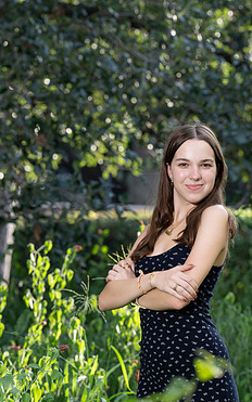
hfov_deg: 5.6
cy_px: 226
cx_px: 161
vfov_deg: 8.9
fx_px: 2581
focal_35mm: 235
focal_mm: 190
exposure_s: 1/200
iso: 640
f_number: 8
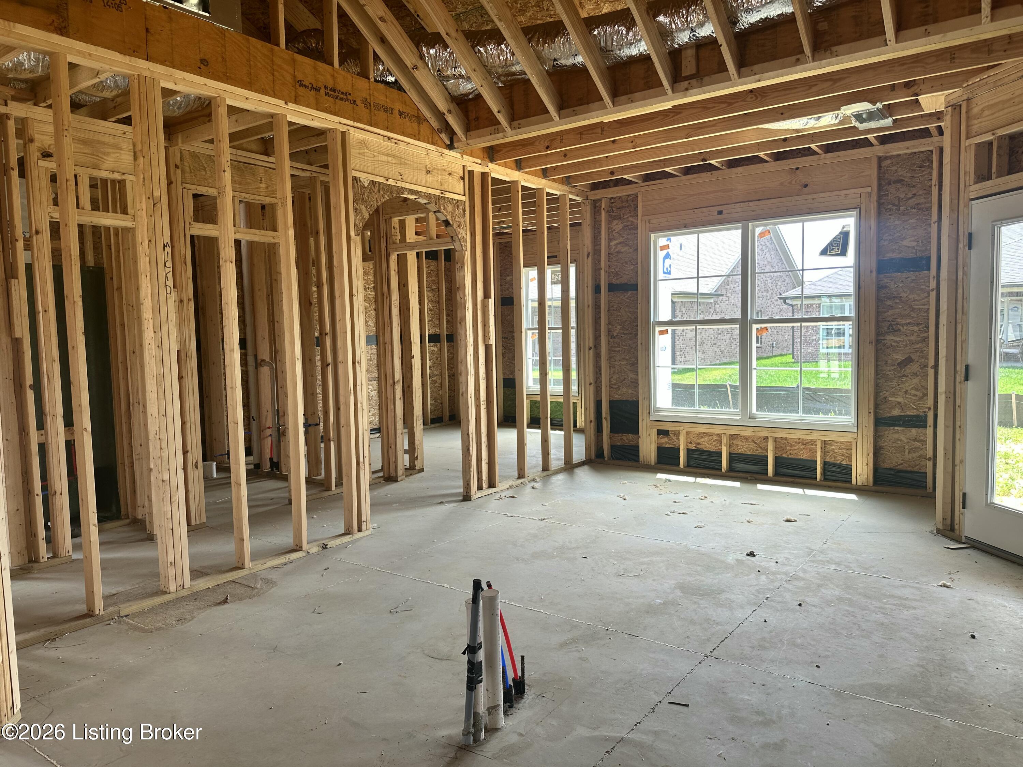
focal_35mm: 24
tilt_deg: -4.5
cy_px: 384
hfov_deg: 71.6
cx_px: 512
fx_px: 709
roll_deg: +1.3
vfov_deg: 56.8
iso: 64
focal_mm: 6.86
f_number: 1.78
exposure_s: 1/136
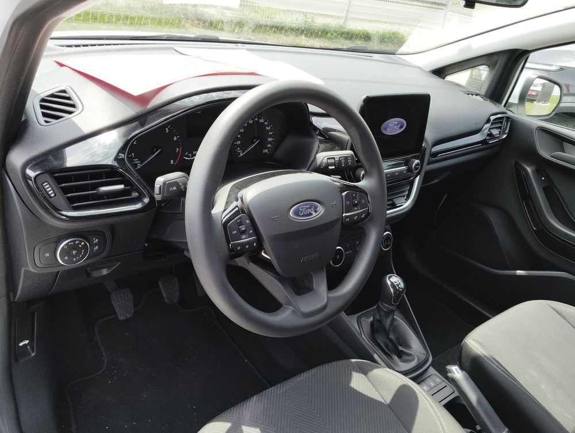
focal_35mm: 29
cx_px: 288
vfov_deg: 48.3
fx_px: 482
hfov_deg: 61.6
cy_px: 216
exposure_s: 1/248
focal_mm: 4.25
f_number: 1.8
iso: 50
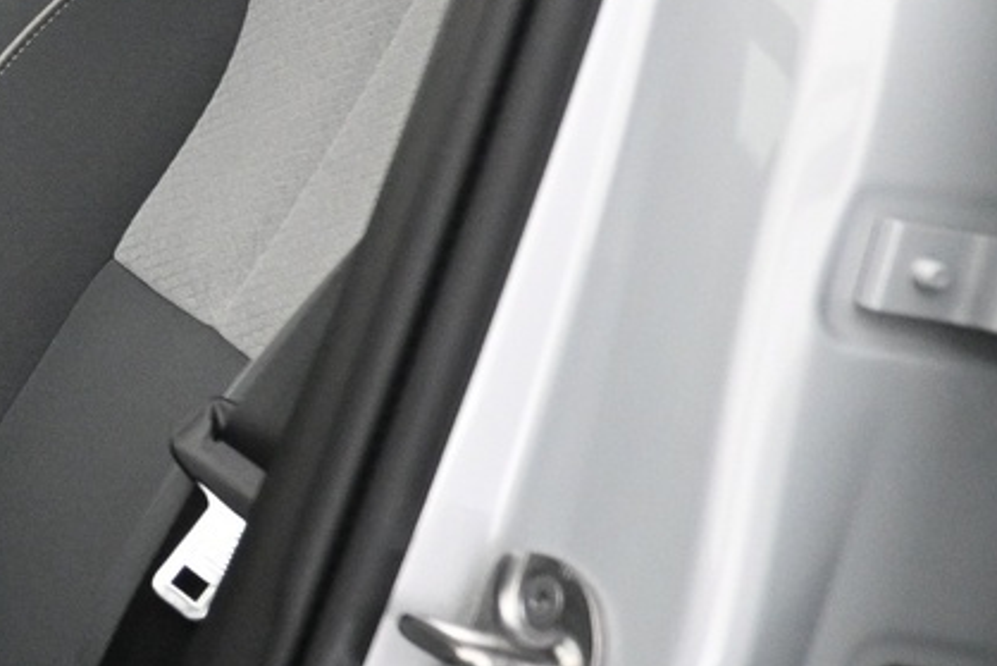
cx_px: -847
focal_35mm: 93
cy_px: 146
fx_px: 2576
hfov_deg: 17.4
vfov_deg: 14.6
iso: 1600
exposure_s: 1/25
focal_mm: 16
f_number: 3.5
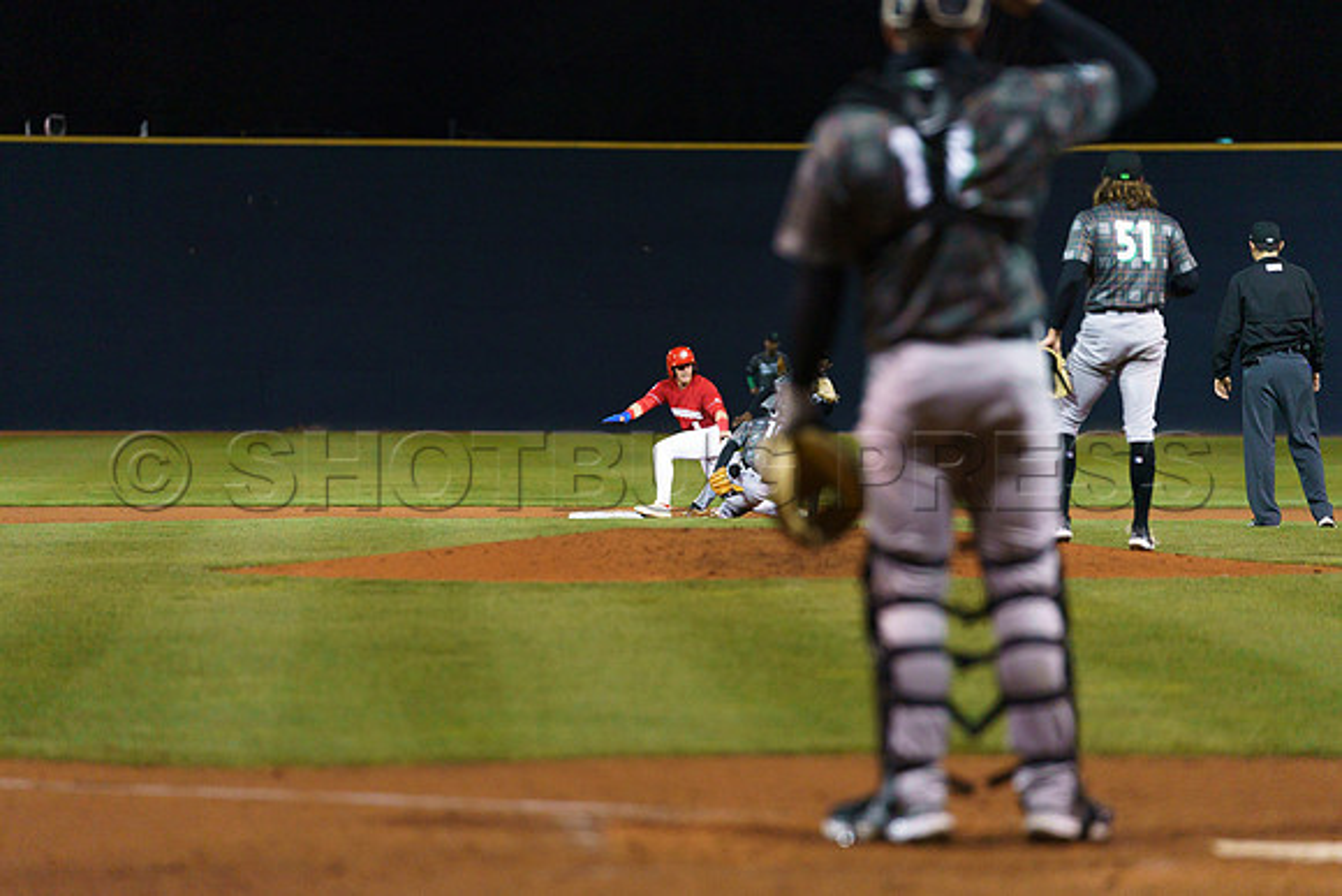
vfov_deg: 7.3
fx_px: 6986
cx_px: 671
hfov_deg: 11.0
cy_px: 448
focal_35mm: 187
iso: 2000
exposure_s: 1/1000
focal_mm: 184
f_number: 3.2
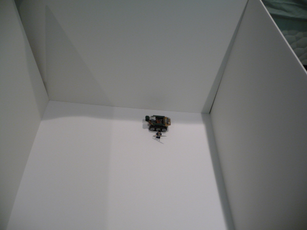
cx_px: 154
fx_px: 248
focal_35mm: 28
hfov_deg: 63.4
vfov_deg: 49.7
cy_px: 115
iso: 160
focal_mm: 4.7
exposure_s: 1/30
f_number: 3.3
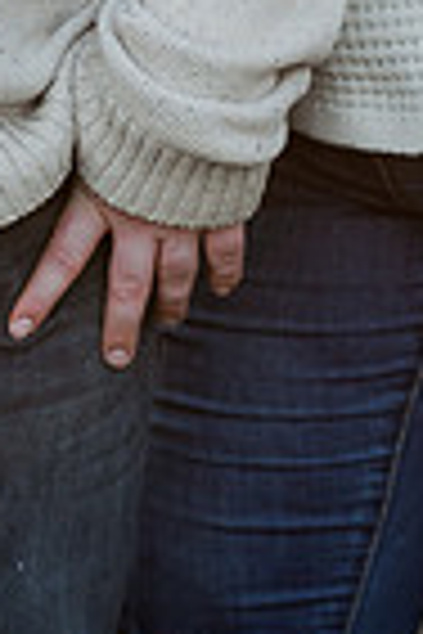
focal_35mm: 272
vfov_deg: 7.4
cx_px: 360
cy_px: -337
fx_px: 4794
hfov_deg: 5.0
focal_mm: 85
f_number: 2.8
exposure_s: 1/320
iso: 400
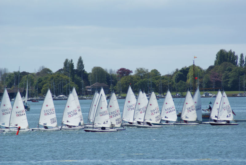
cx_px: 123
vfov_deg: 3.1
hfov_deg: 4.6
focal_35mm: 450
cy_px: 82
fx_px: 3079
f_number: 7.1
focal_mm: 300
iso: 100
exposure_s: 1/640
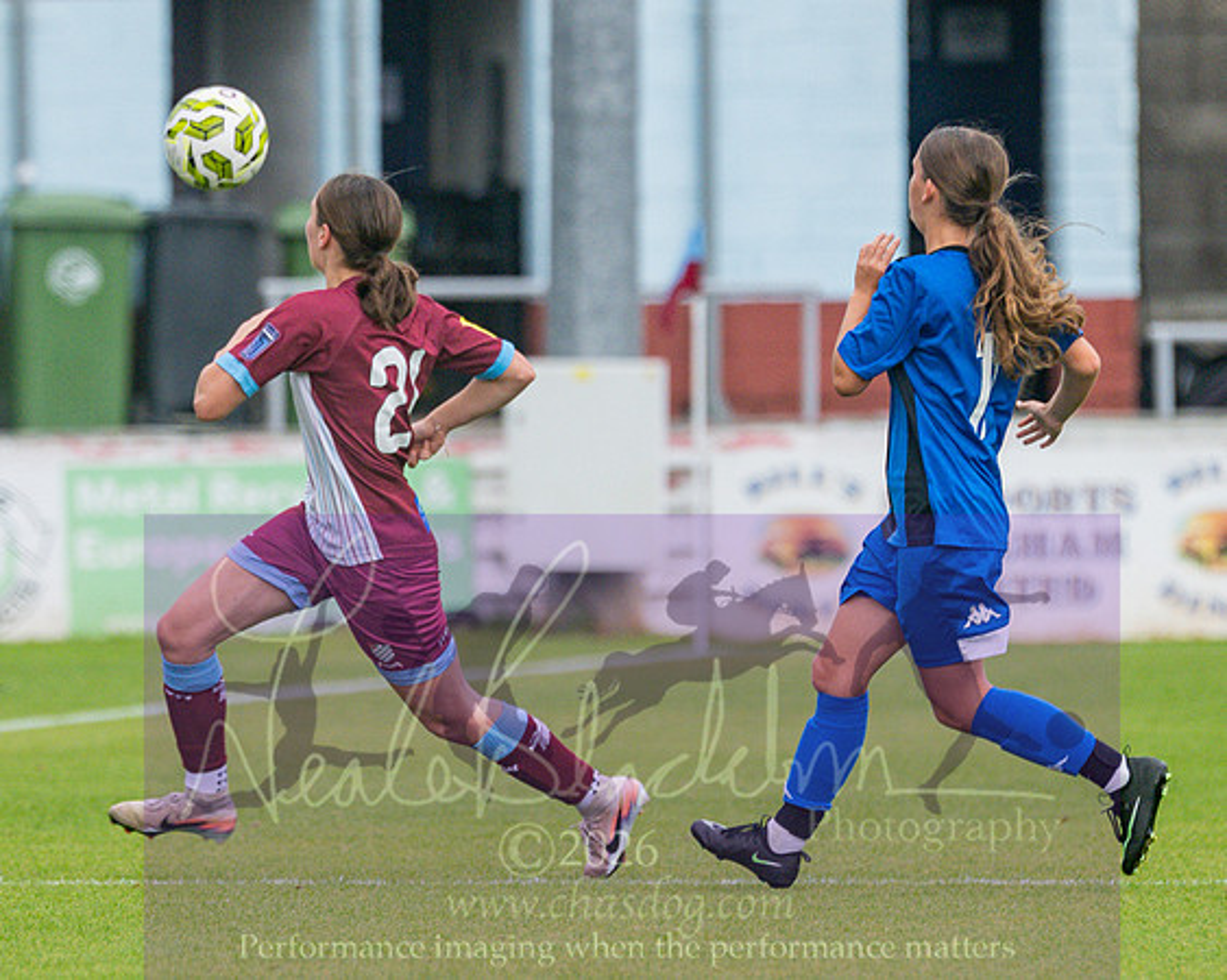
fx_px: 29272
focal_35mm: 806
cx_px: 144
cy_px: 517
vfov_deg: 1.9
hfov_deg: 2.4
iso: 400
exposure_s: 1/1000
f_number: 4
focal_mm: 300
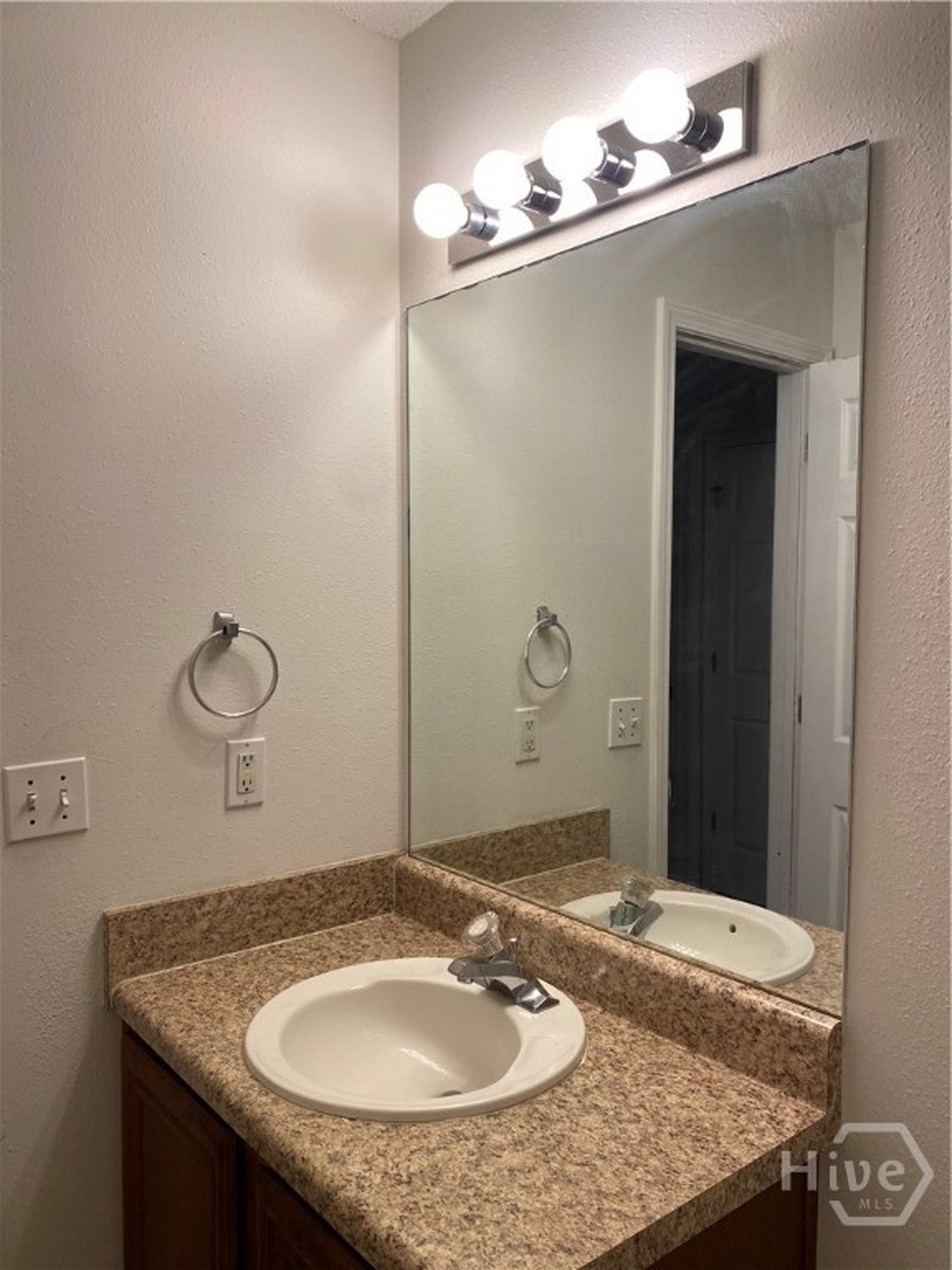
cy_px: 635
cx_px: 476
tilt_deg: -2.8
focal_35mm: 26
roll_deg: -0.7
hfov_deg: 53.1
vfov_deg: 67.3
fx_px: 953
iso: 64
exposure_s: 1/120
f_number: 1.8
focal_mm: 4.25
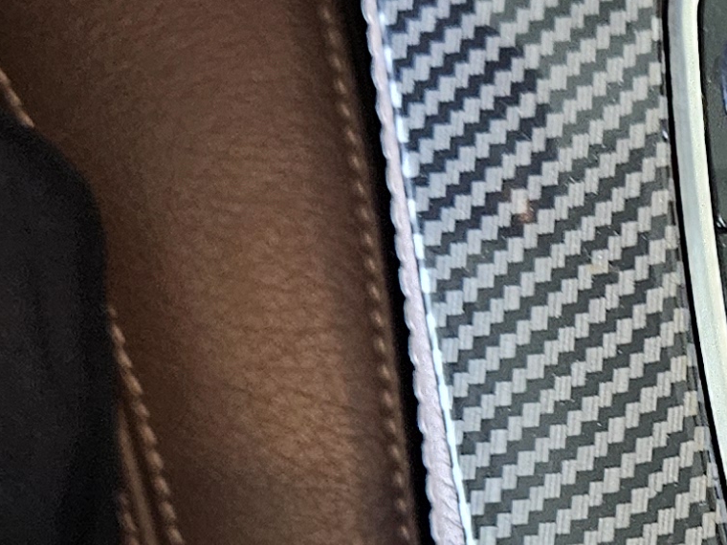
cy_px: 618
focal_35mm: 121
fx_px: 2541
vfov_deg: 12.0
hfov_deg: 15.2
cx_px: 1035
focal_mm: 5.4
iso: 640
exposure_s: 1/24
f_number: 1.8
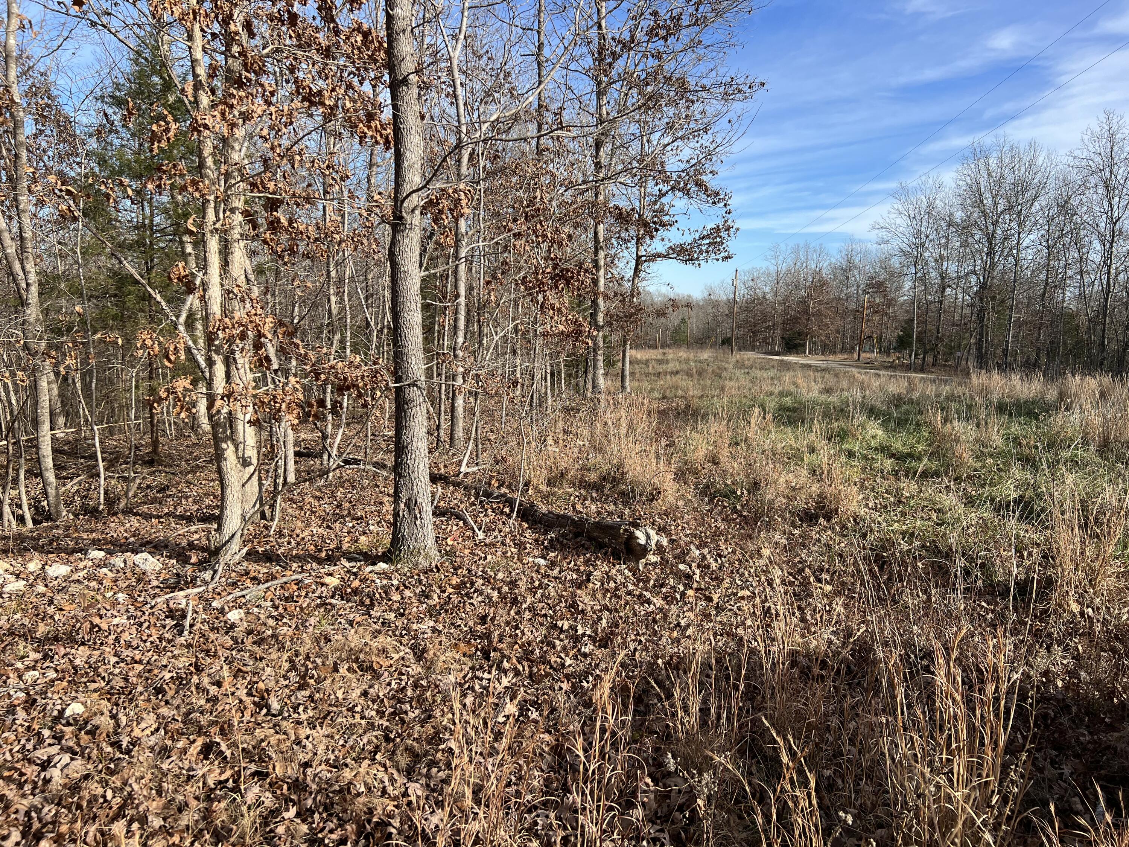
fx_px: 848
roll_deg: -0.4
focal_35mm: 26
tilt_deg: -7.0
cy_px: 424
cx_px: 564
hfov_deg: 67.3
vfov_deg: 53.1
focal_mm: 5.7
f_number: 1.5
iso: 50
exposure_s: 1/2123
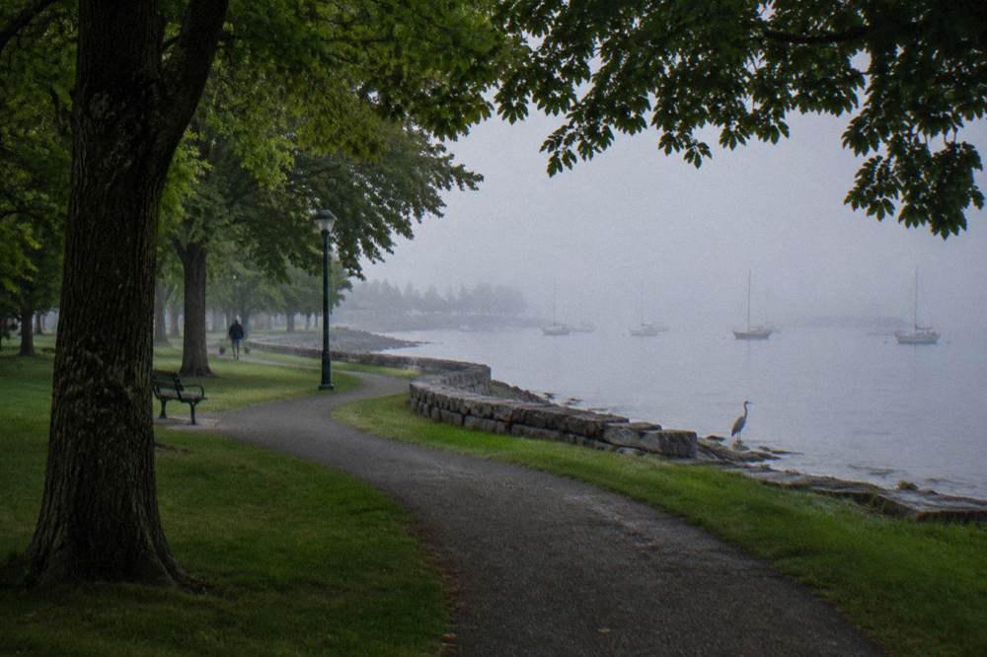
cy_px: 328
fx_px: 1918
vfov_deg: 19.4
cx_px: 494
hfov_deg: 28.9
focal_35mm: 70
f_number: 11
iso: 320
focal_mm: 70
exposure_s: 1/200
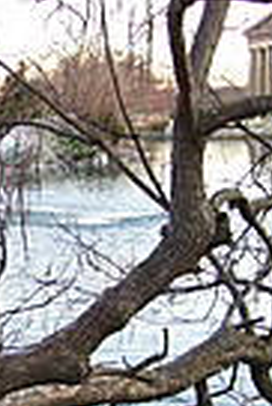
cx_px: -130
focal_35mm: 94
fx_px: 1063
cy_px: 260
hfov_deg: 13.7
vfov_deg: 21.6
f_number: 2.7
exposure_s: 1/45
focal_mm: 6
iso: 80
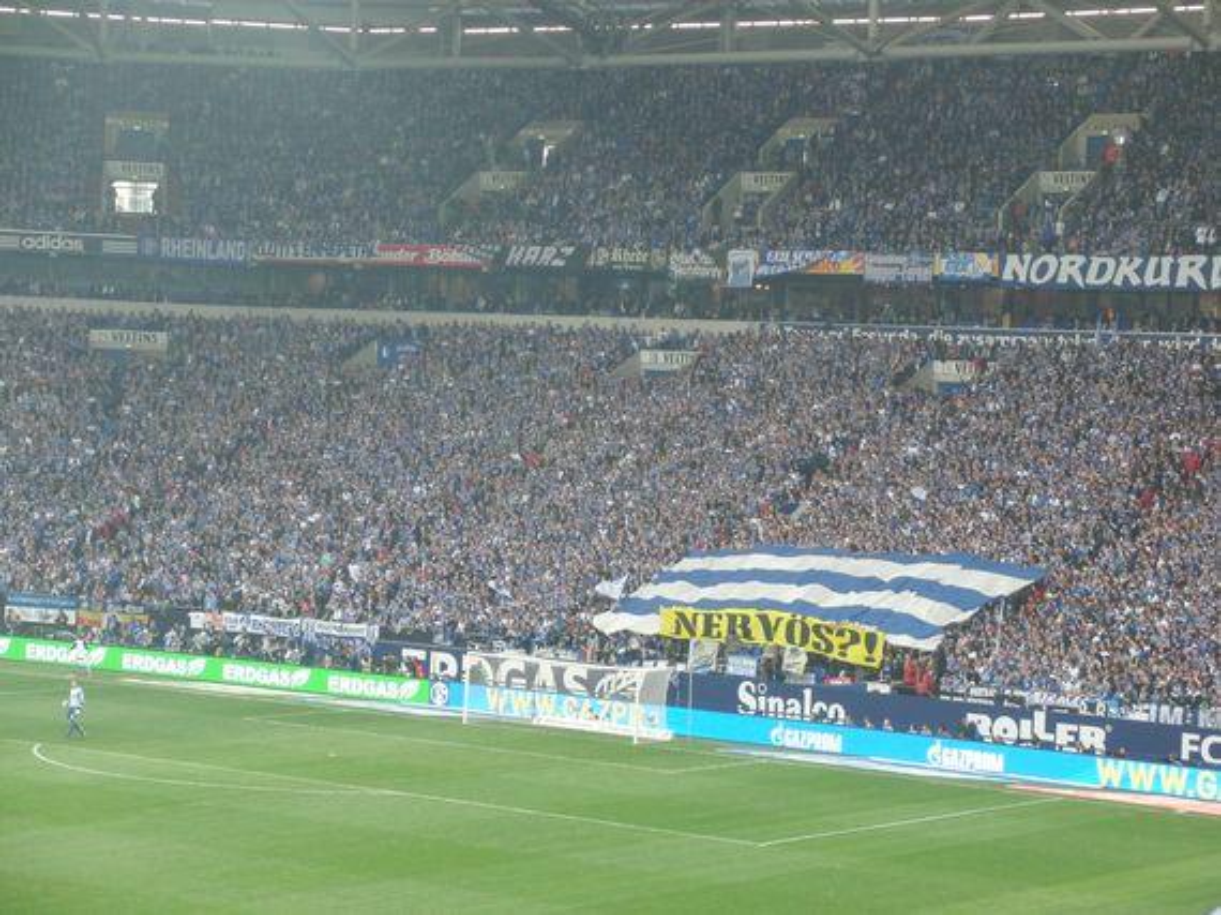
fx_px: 3420
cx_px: 610
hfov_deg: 20.2
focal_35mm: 97
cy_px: 458
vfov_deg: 15.2
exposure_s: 1/80
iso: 160
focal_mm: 16.87
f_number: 4.2
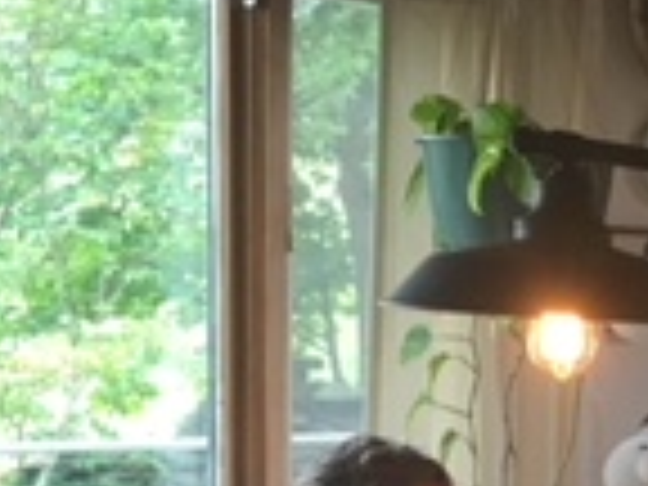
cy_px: 864
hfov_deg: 14.7
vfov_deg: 10.8
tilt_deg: -13.2
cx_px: 824
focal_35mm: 129
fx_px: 2415
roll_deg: -4.5
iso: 40
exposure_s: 1/30
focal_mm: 4.15
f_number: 2.2
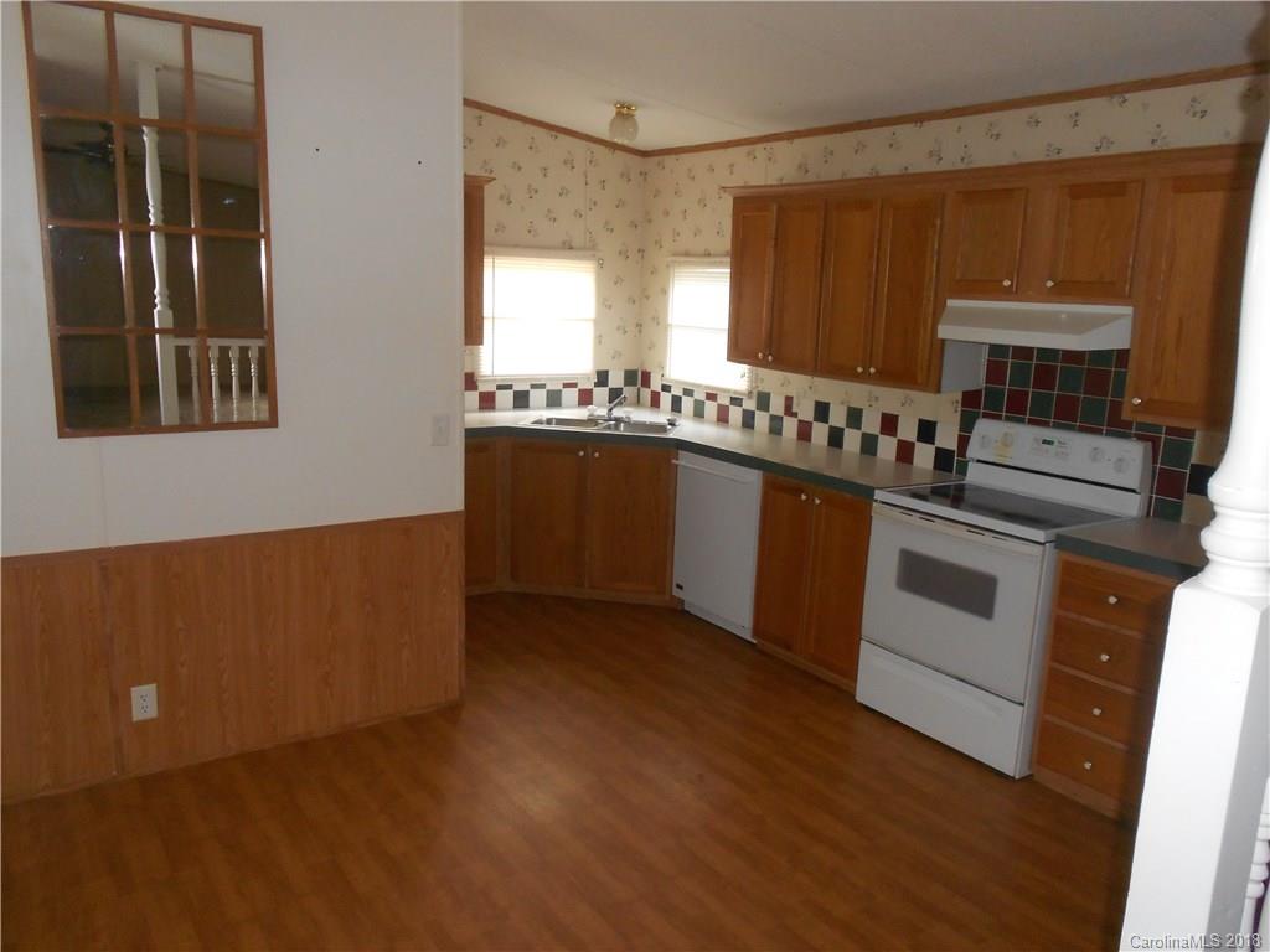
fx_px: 954
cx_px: 635
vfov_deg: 53.1
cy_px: 476
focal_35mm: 26
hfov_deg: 67.3
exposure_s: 1/25
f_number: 3.2
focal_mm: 4.6
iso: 200
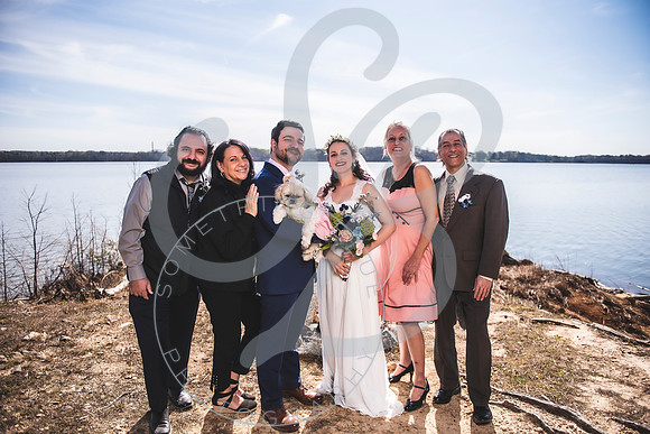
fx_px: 439
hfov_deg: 73.1
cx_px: 327
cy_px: 217
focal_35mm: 24
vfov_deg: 52.6
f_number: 2.8
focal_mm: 24
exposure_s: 1/2500
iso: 100
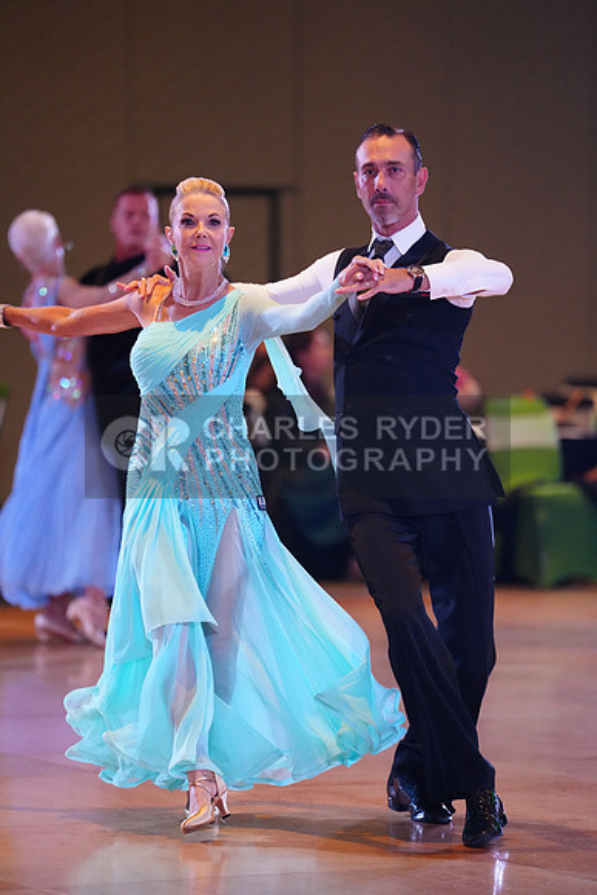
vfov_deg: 10.3
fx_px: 4972
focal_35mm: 200
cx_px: 298
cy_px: 448
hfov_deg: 6.9
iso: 5000
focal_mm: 200
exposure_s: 1/500
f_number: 2.8
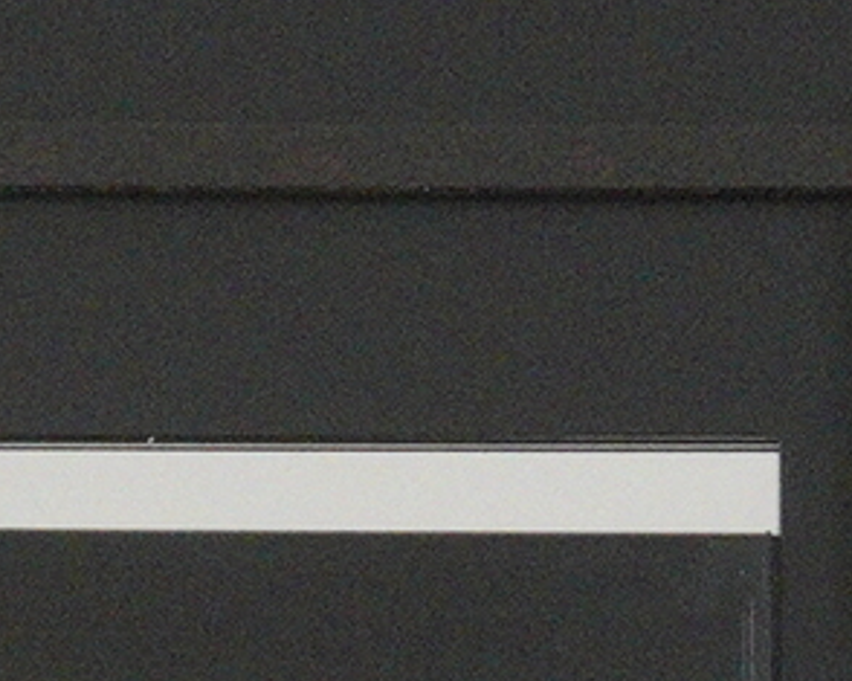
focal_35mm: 239
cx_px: 551
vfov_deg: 6.5
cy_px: 638
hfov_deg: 8.1
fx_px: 6025
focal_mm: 20
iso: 3200
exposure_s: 1/160
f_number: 6.3
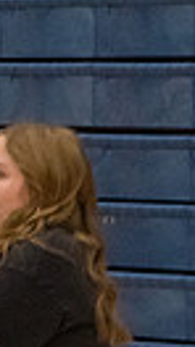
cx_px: 65
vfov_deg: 6.5
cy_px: 442
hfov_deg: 3.6
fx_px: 3060
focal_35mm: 332
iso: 10000
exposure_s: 1/400
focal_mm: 62
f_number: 5.6
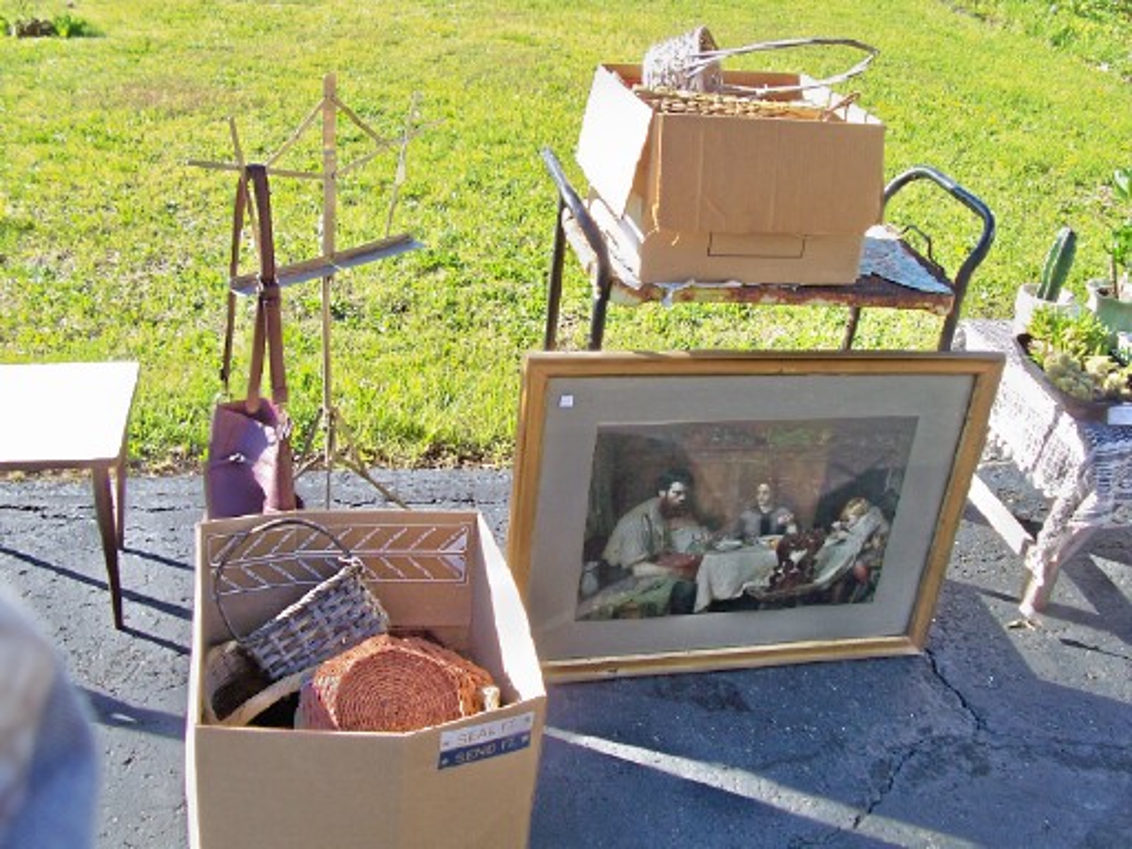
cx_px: 566
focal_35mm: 35
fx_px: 1145
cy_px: 424
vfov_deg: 40.7
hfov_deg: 52.6
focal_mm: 6
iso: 80
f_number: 2.8
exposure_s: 1/250
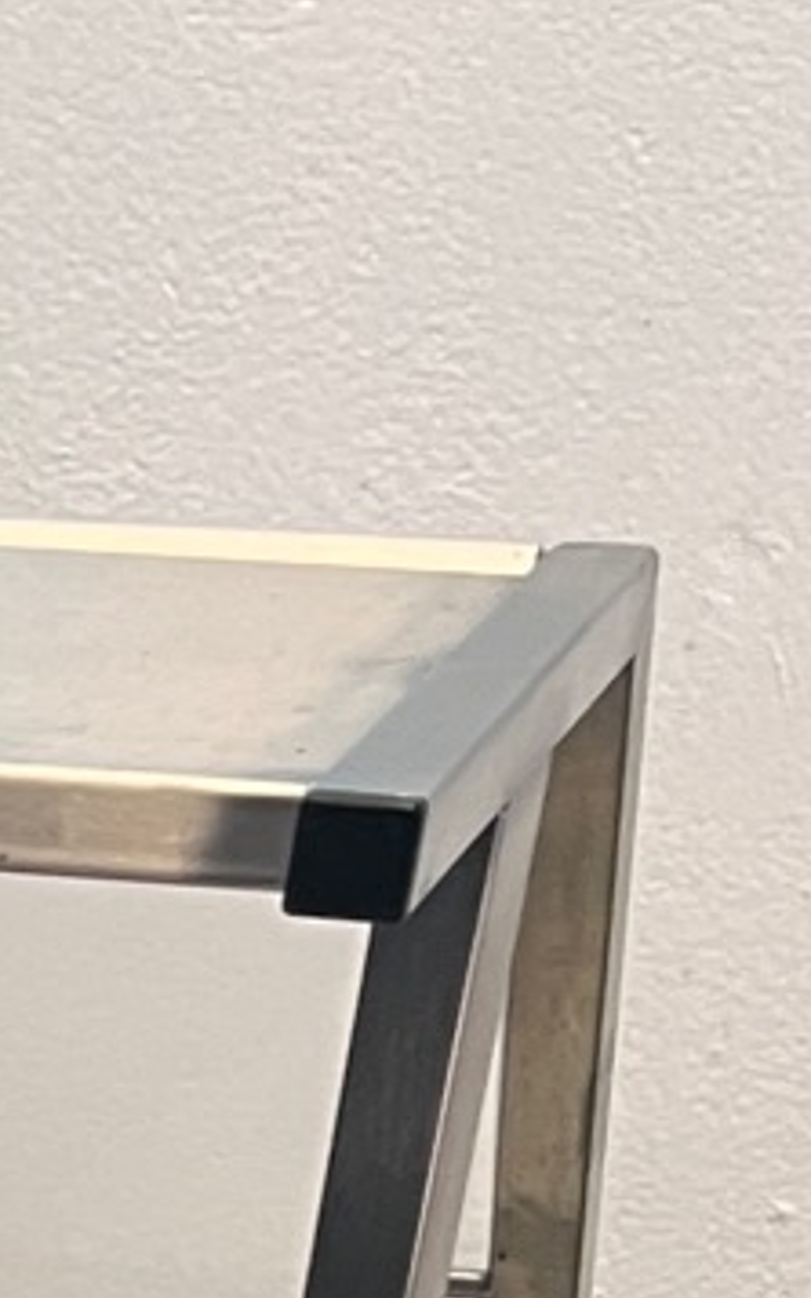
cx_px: -1920
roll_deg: +2.4
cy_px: 2892
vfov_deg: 11.4
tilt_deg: -30.1
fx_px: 5590
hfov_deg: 7.1
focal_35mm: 158
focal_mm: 5.1
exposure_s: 1/50
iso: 80
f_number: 1.6
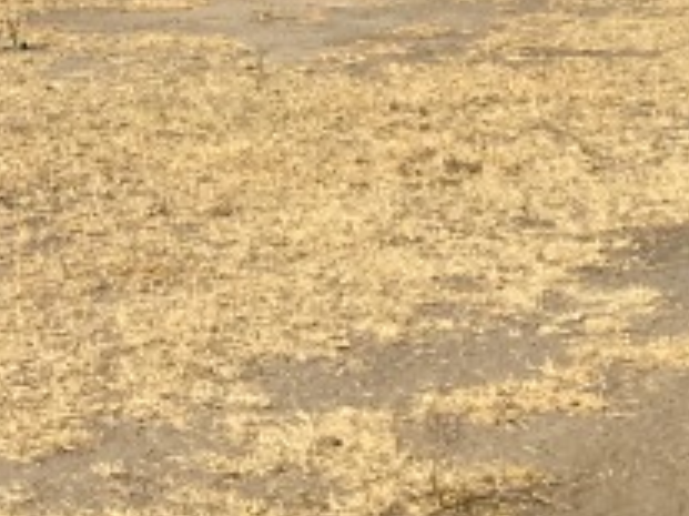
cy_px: -393
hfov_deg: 13.4
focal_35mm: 140
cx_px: -280
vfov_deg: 10.0
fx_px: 2785
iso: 25
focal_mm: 4.15
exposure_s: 1/1832
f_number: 2.2
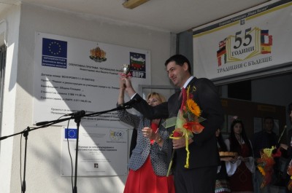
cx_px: 146
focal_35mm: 52
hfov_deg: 37.9
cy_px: 96
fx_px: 425
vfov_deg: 25.6
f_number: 25
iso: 800
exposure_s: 1/200
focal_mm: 35
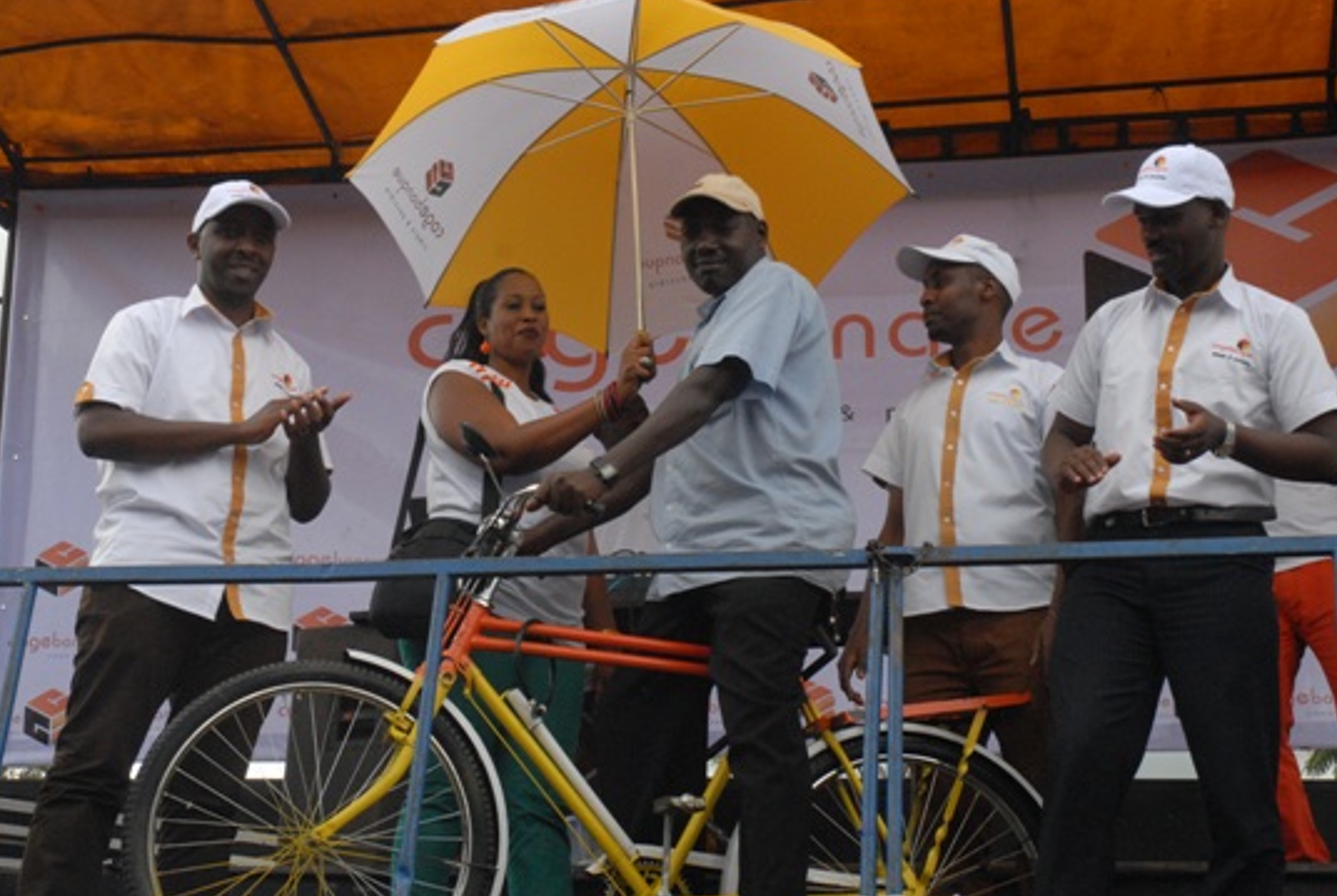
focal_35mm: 68
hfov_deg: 29.6
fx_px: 2529
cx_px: 706
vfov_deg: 20.1
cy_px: 437
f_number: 11
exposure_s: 1/500
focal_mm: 38
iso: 1000
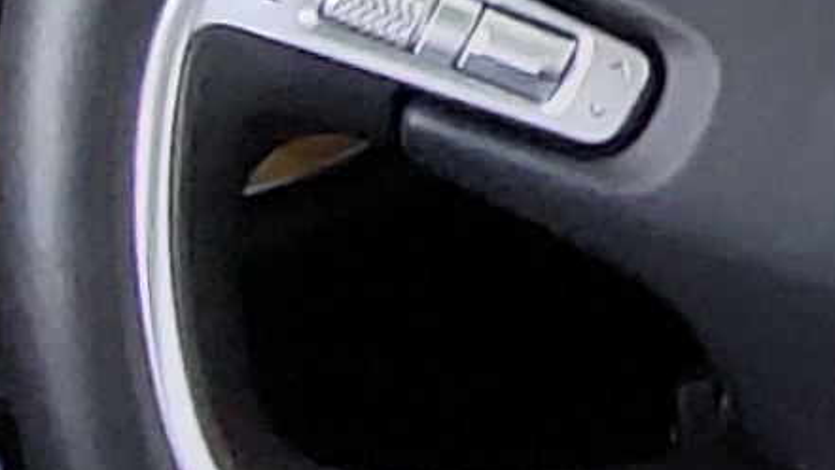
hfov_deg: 8.0
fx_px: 5004
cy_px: -703
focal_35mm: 226
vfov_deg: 5.2
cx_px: 2651
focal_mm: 2.91
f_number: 1.9
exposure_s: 1/60
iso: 100
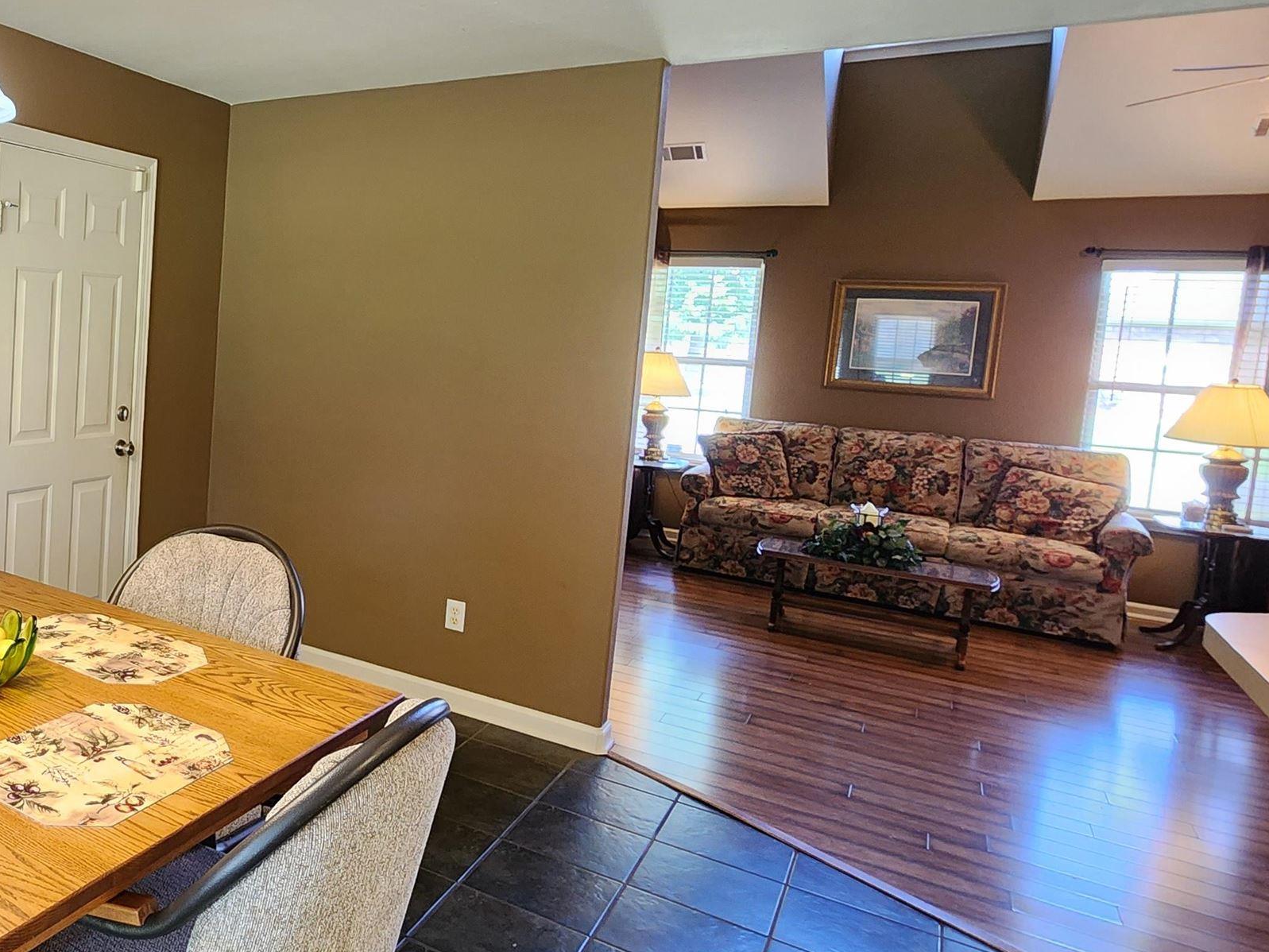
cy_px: 393
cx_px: 87
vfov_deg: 54.6
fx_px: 917
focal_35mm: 25
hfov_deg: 57.6
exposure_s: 1/40
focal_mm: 2.2
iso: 320
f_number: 2.2
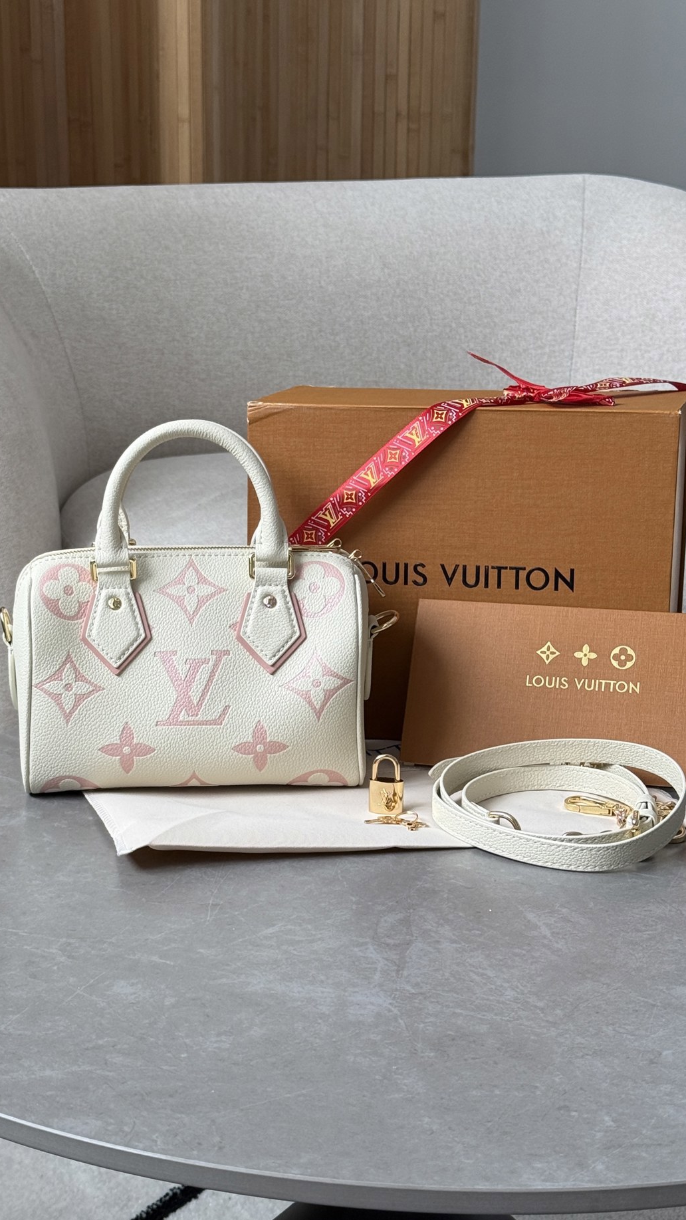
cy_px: 654
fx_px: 1844
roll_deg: -0.7
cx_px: 193
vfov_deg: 36.6
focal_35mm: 57
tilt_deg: -14.6
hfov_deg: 20.9
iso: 80
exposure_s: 1/121
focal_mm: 6.76
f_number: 1.78
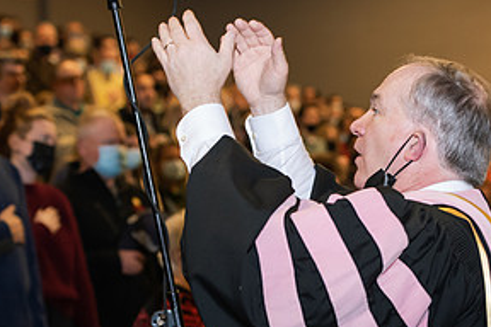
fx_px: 1923
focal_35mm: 141
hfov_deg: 14.6
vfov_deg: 9.7
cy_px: 246
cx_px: 251
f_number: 3.5
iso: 1600
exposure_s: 1/200
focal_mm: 70
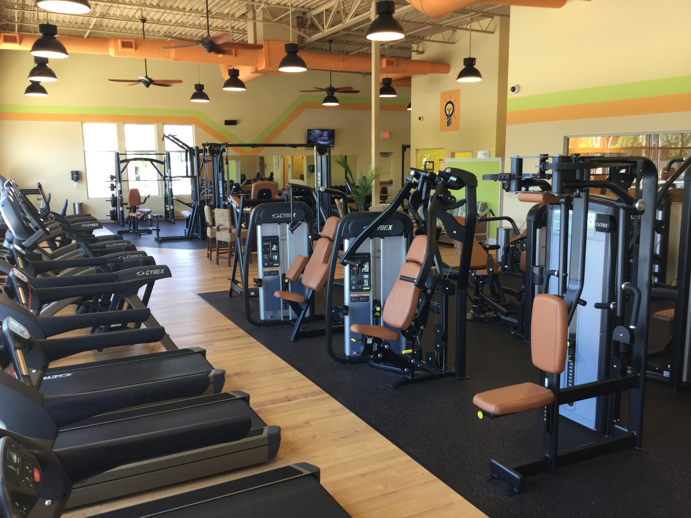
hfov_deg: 58.4
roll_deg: -1.5
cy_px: 259
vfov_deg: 45.4
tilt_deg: -10.1
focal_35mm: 31
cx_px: 346
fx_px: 619
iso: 50
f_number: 2.4
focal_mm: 3.3
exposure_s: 1/30
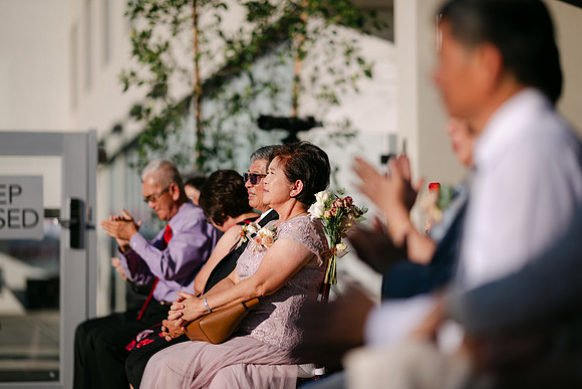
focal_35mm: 107
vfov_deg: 12.8
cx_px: 291
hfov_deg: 19.1
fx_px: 1730
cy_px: 194
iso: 64
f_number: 1.4
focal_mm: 105
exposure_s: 1/8000
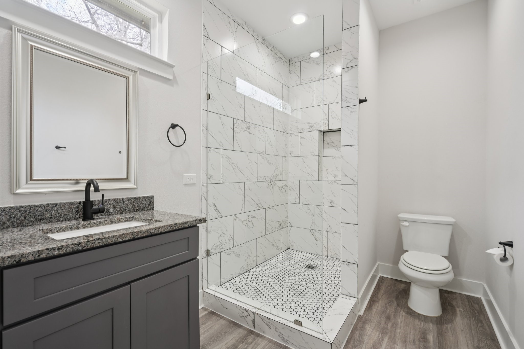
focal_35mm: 16
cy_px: 174
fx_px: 233
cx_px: 262
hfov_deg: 96.7
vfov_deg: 73.7
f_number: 8
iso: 400
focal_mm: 16
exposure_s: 1/20
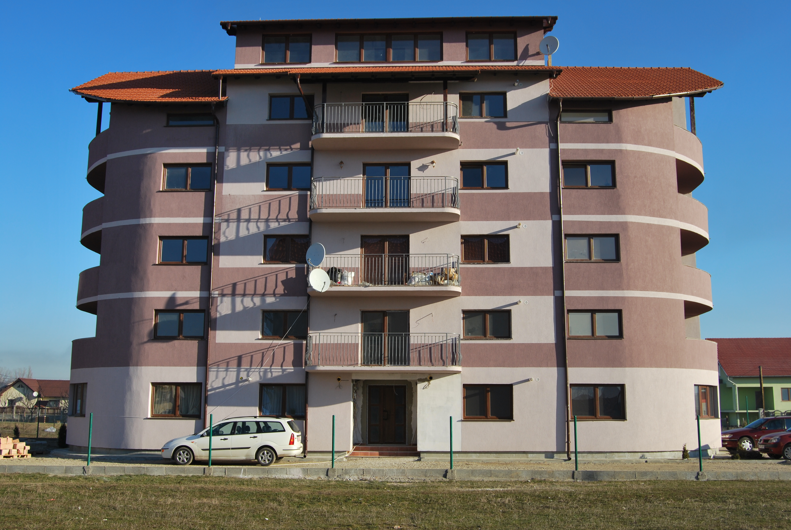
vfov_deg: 37.0
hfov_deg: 53.1
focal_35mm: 36
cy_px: 265
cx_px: 396
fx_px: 792
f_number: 9
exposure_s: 1/200
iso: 100
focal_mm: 24
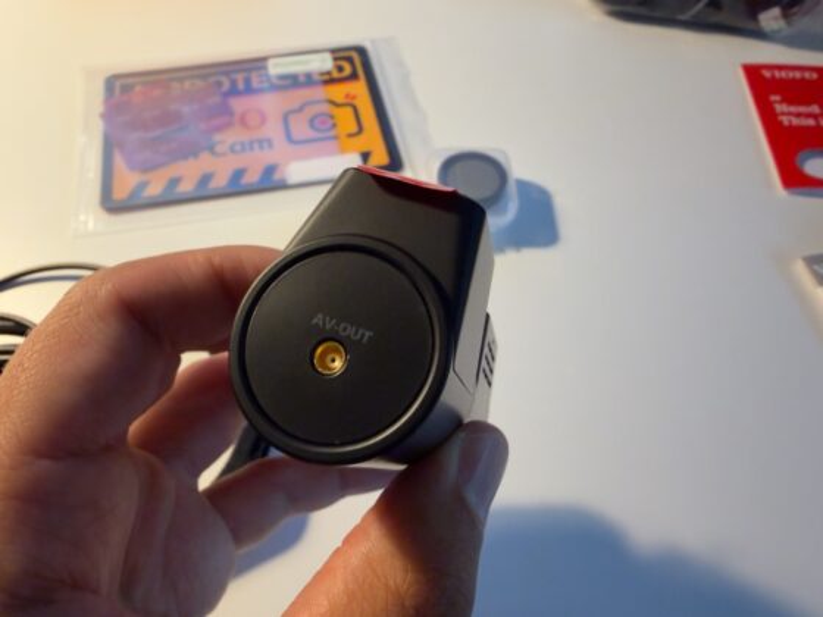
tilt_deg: -58.8
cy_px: 308
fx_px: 594
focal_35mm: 25
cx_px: 412
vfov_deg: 54.9
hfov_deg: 69.4
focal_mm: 2.22
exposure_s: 1/100
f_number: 2.2
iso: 320
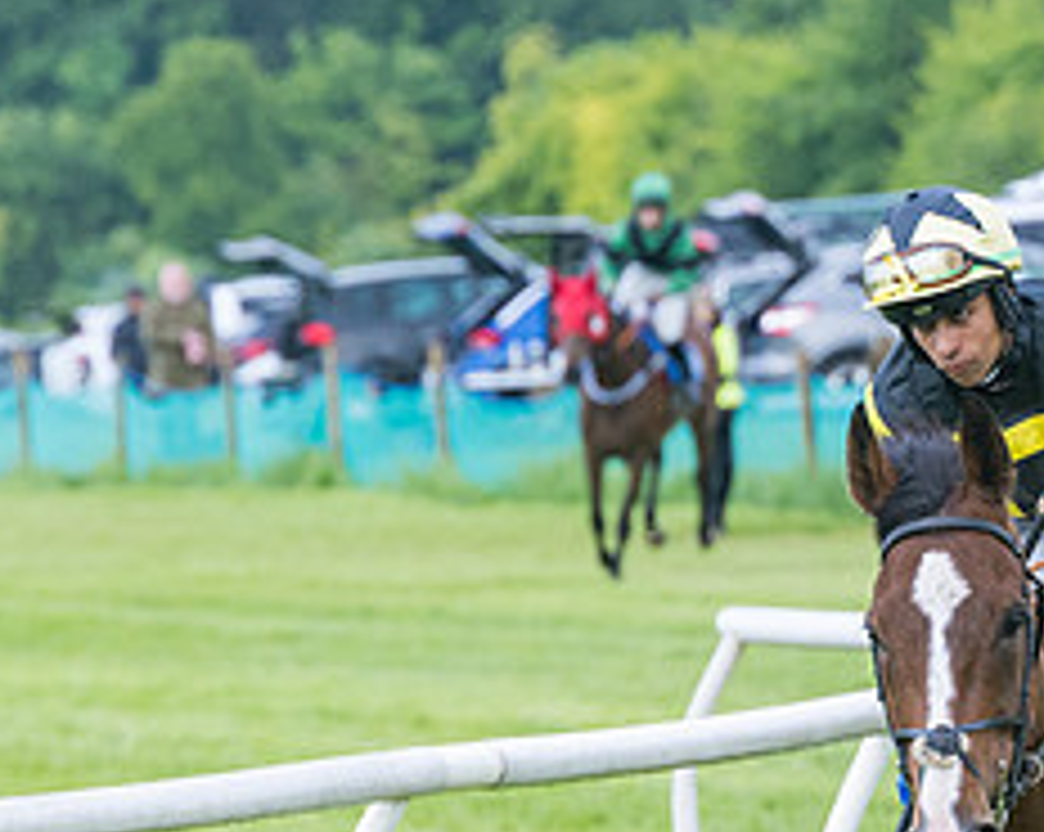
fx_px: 18053
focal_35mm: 585
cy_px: 957
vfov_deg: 2.6
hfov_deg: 3.3
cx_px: 517
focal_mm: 155
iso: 400
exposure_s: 1/1000
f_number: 5
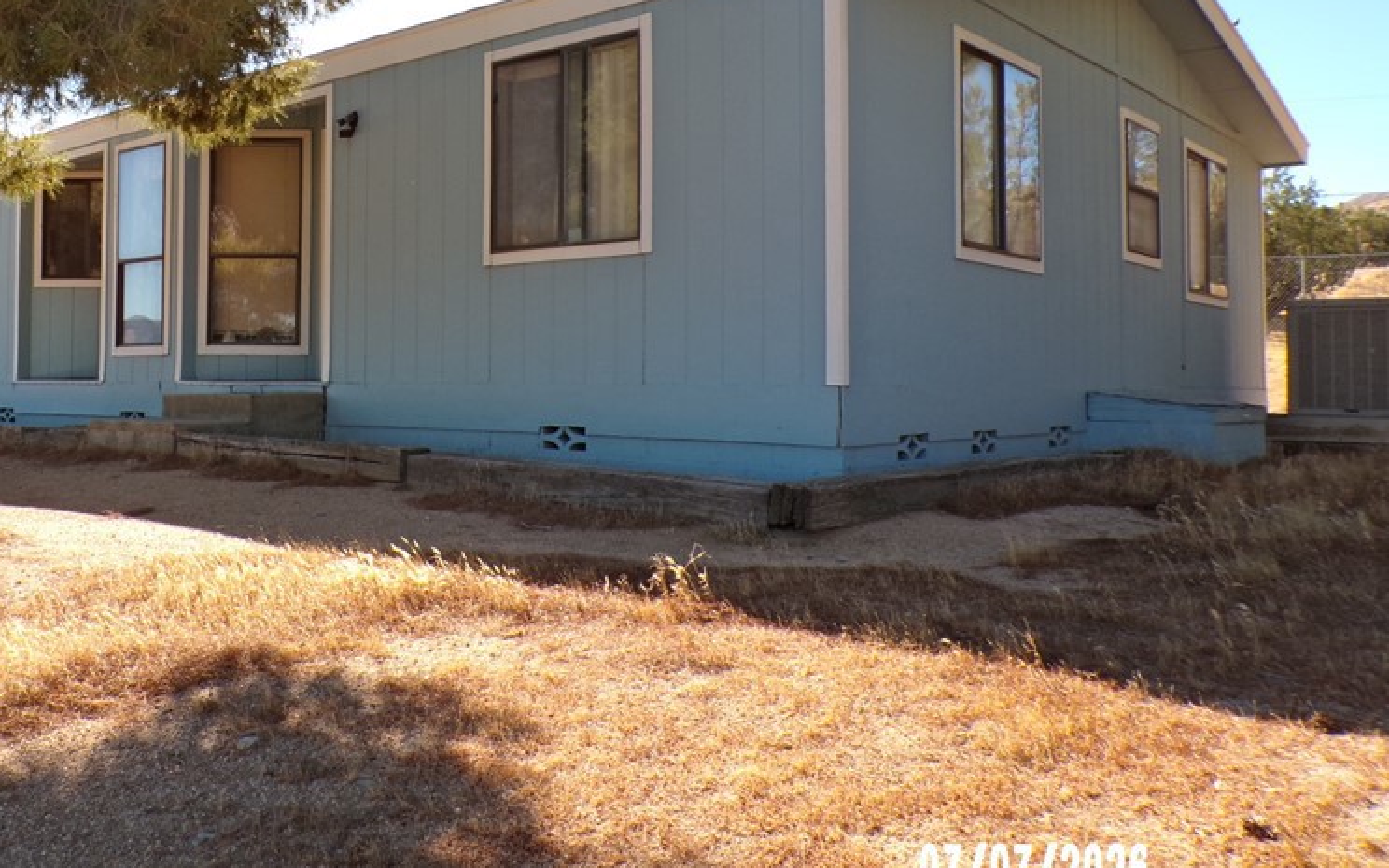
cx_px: 508
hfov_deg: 54.6
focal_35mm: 35
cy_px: 310
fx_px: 1325
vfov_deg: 36.0
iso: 100
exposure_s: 1/280
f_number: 4.4
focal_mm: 4.3
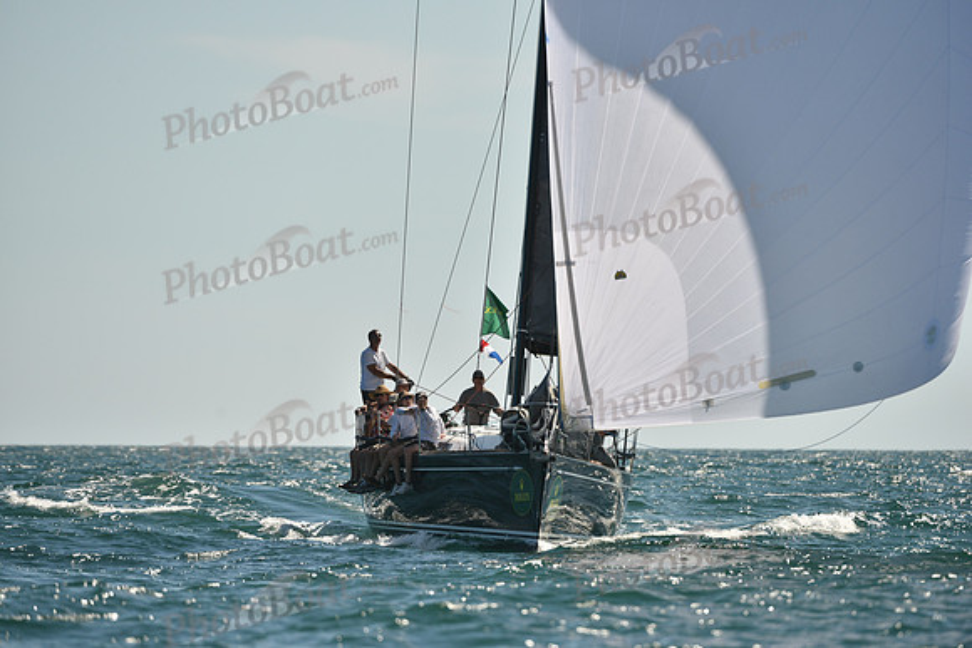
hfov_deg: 5.2
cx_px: 486
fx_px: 10802
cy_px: 324
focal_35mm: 400
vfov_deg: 3.4
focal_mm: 400
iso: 250
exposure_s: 1/2000
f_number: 5.6
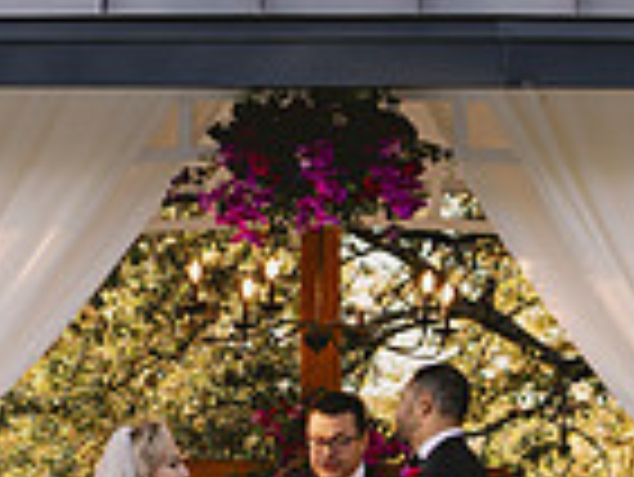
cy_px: 281
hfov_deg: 7.1
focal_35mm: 277
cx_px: 279
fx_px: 5078
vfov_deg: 5.4
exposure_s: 1/320
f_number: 3.2
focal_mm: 70
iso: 500
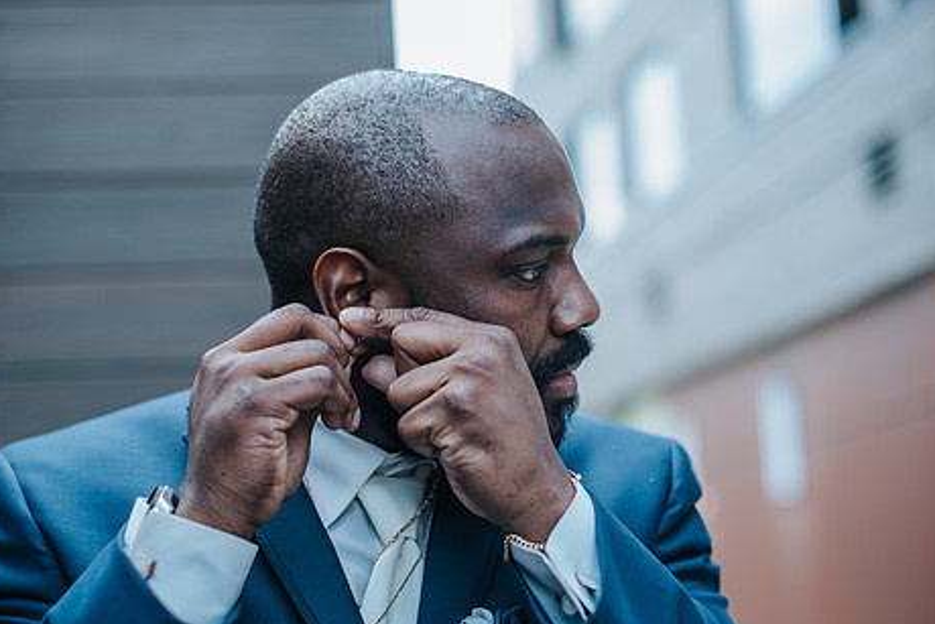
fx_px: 1637
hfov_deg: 31.8
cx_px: 372
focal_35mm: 63
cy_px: 373
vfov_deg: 21.6
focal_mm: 50
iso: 320
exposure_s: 1/640
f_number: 2.2
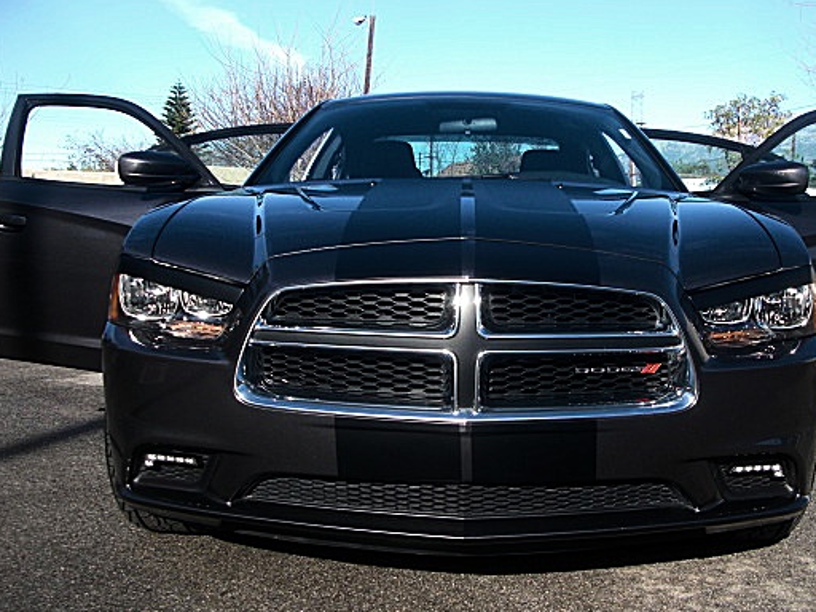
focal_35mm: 45
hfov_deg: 41.9
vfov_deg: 32.2
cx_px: 477
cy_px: 303
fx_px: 1061
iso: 50
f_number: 2.8
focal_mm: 6.3
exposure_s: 1/400
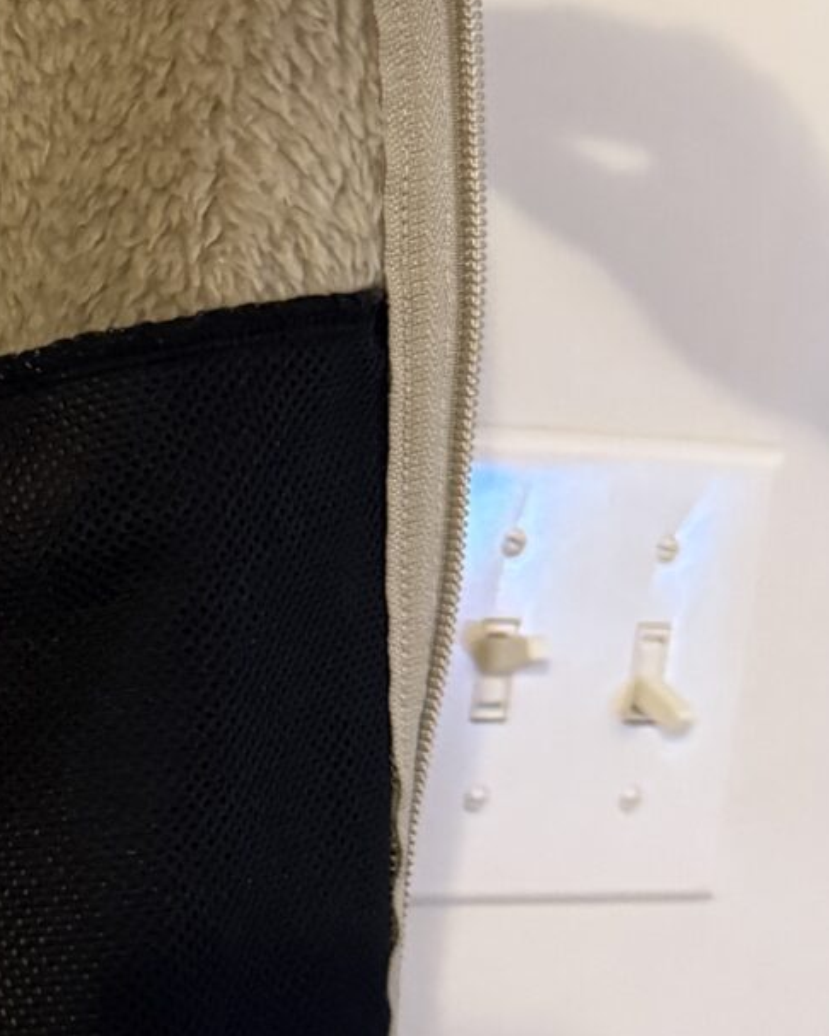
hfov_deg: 17.5
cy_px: 480
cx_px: -403
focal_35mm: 79
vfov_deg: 24.1
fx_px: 2422
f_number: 1.78
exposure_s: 1/30
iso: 800
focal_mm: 6.76
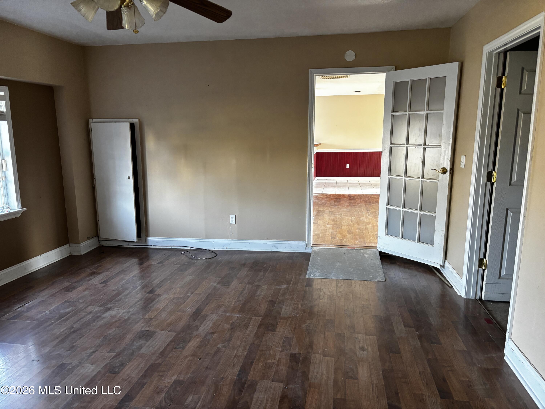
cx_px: 272
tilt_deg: -8.6
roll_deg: +0.3
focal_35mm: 26
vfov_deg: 53.1
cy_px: 204
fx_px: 409
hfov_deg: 67.3
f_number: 1.6
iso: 250
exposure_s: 1/60
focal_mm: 5.96
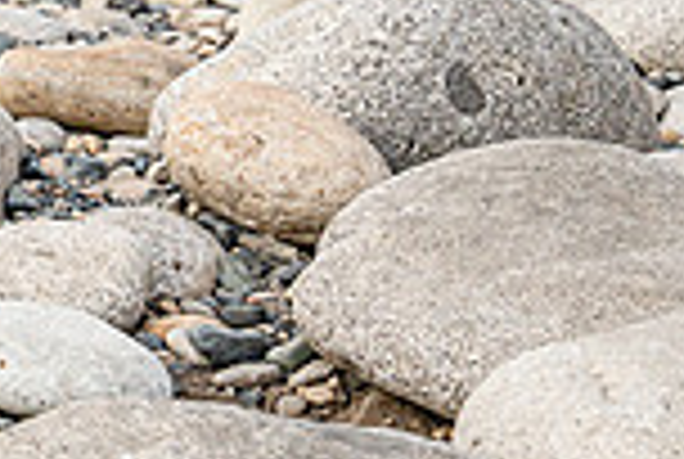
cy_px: -272
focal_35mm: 122
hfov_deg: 15.4
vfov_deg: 10.8
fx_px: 2323
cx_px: -351
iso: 800
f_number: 10
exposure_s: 1/1000
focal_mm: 32
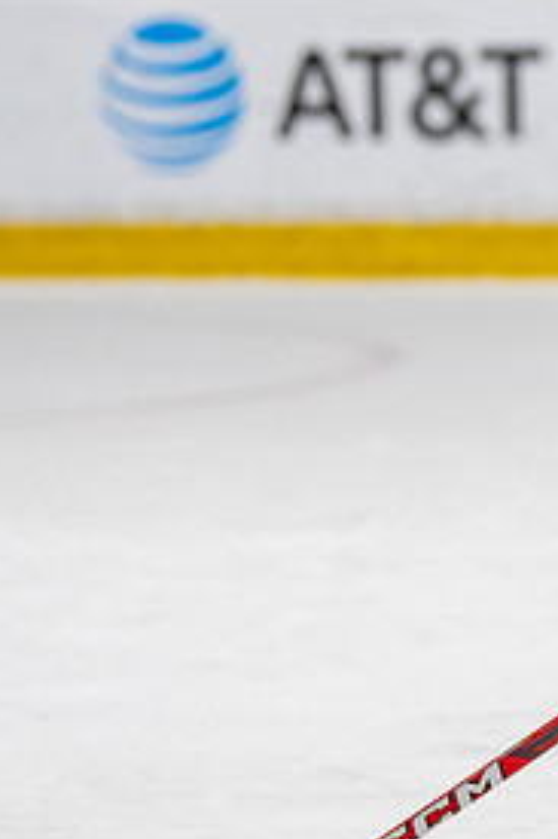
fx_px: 7845
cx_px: 889
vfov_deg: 6.1
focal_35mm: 337
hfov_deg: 4.0
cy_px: 322
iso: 1000
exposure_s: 1/1250
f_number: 2.8
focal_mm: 119
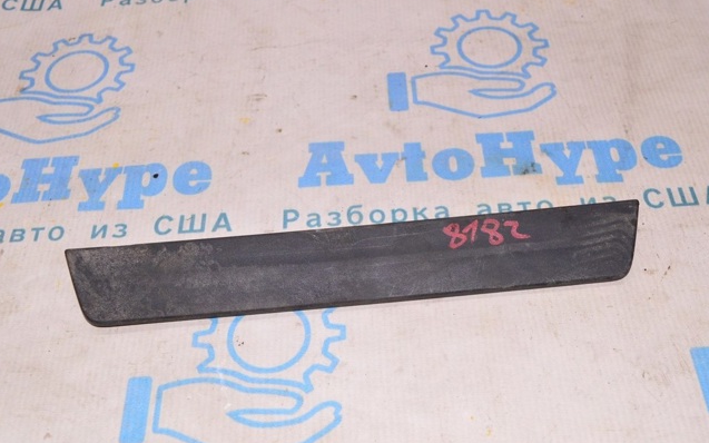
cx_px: 355
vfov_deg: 28.9
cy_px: 219
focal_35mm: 45
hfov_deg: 44.8
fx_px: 860
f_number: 8
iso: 1600
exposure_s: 1/200
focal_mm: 29
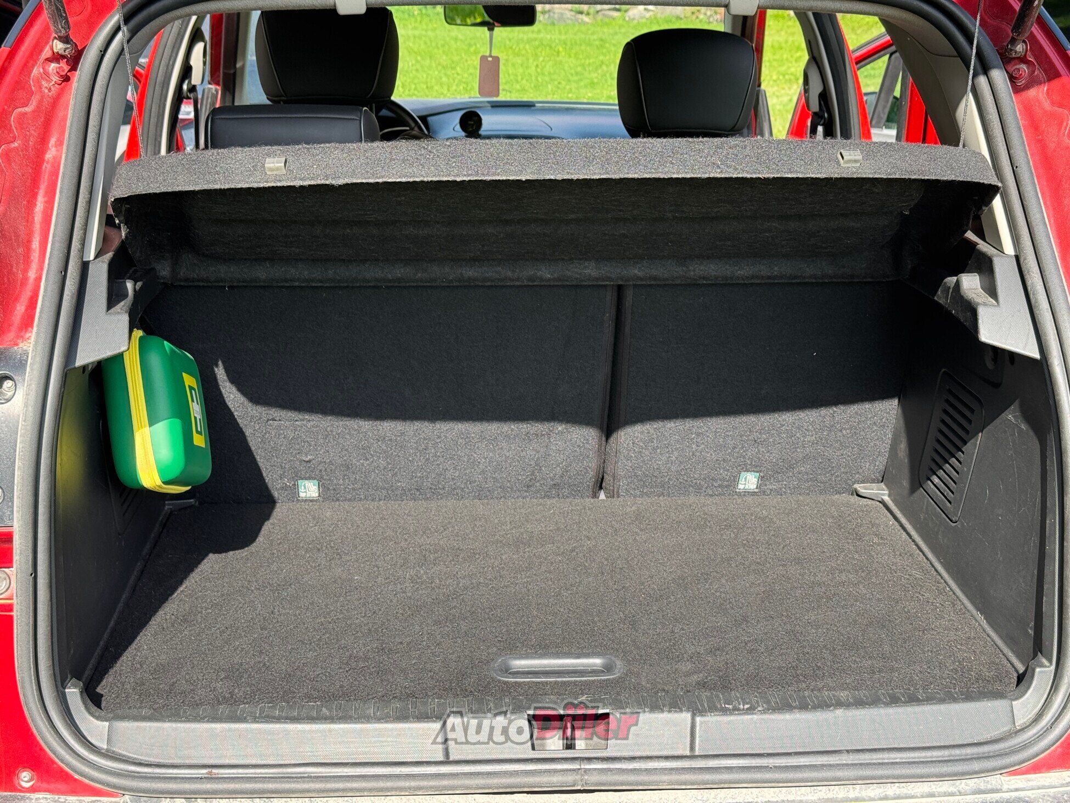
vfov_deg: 30.3
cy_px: 402
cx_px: 535
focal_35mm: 48
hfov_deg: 39.7
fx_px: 1484
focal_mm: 6.76
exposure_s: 1/491
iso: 64
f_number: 1.78
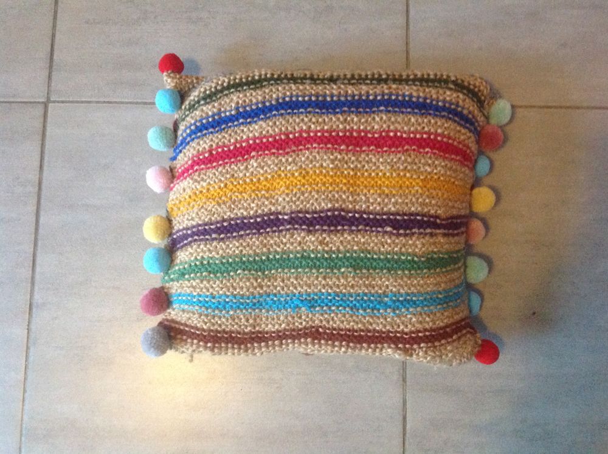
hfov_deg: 52.7
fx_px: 614
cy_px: 227
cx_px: 304
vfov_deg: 40.6
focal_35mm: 35
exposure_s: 1/15
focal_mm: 4.28
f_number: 2.4
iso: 640
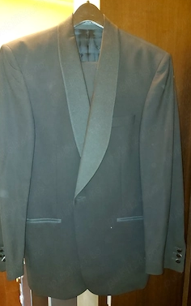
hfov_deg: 46.0
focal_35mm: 27
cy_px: 157
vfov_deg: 68.4
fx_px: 225
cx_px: 104
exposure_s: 1/20
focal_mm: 5.23
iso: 640
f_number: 1.8
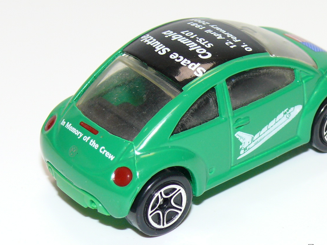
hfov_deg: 14.8
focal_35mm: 133
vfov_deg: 11.1
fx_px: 1256
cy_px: 108
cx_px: 213
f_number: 4
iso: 100
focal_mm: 12.7
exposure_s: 1/30
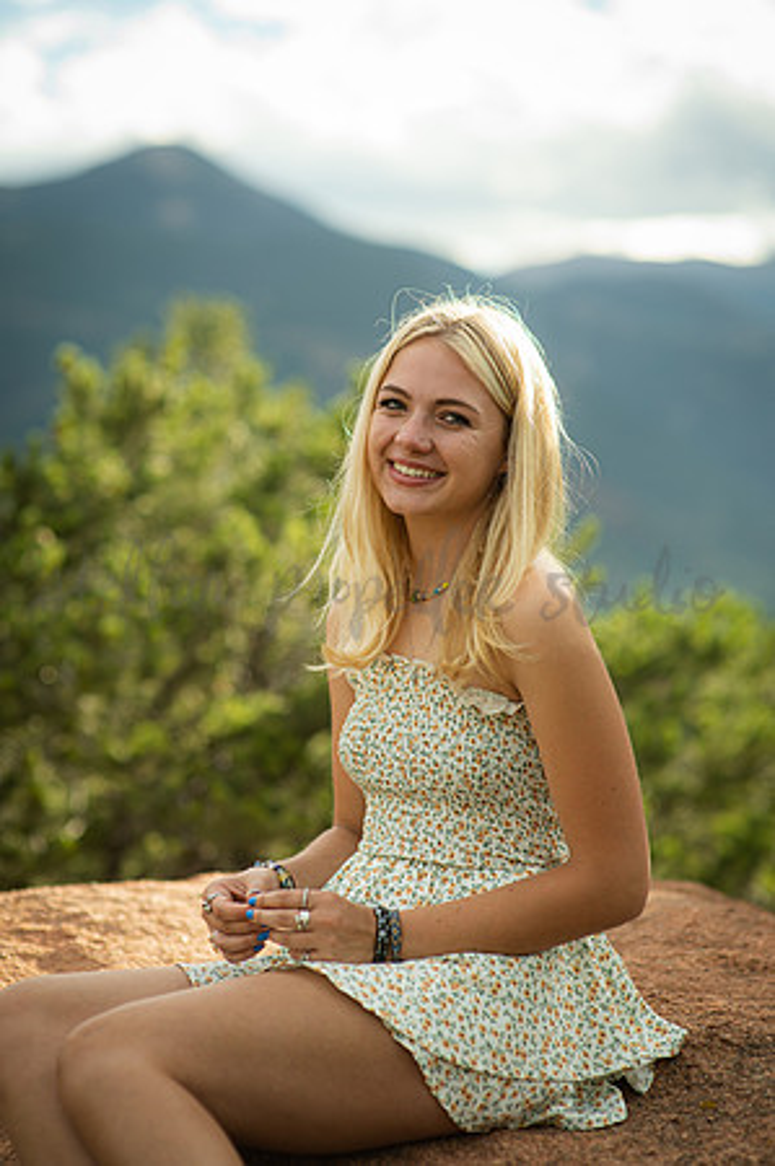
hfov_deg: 16.0
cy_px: 583
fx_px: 2751
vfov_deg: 23.9
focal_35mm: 85
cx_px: 388
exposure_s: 1/1250
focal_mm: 85
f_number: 2.2
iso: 200
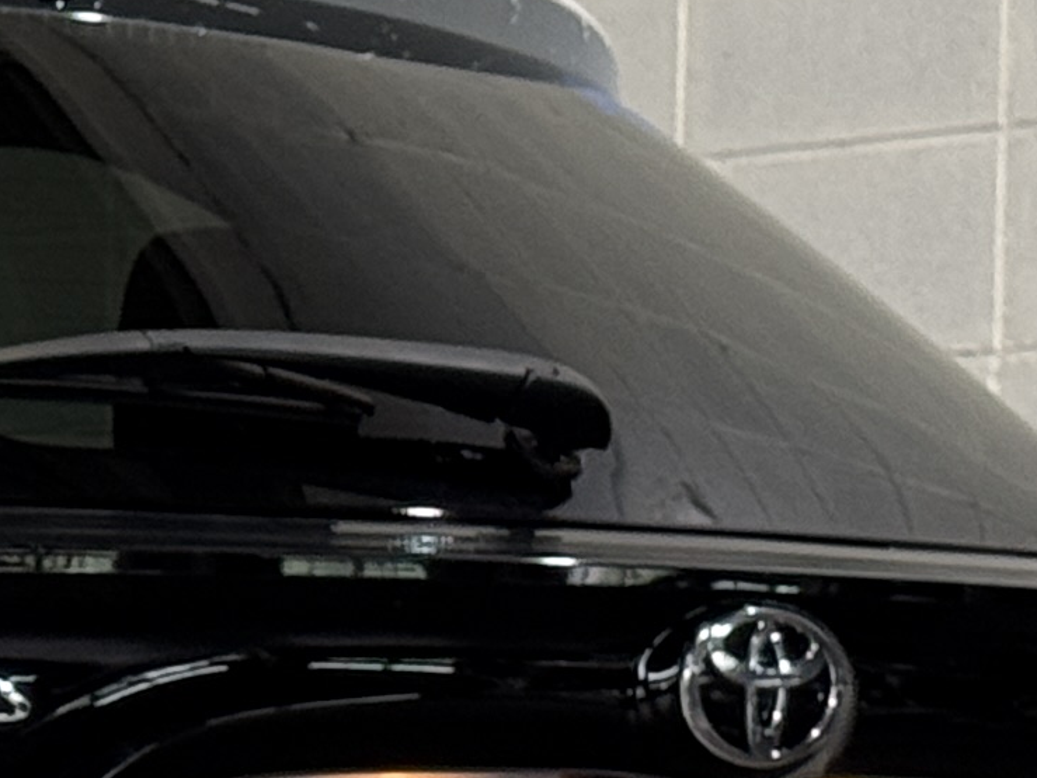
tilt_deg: -0.5
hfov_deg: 7.3
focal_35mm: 262
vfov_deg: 5.6
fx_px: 7848
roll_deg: -0.8
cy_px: 1048
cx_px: -839
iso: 80
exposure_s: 1/60
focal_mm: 6.76
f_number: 1.78
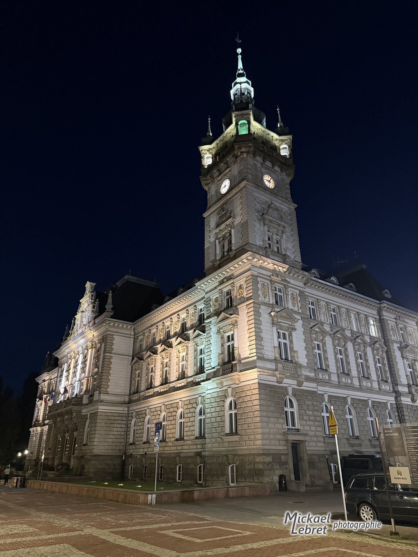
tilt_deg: +24.5
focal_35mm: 24
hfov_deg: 56.8
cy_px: 278
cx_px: 209
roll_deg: -0.3
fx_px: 386
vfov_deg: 71.6
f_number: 1.78
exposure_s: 1/33
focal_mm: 6.76
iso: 800
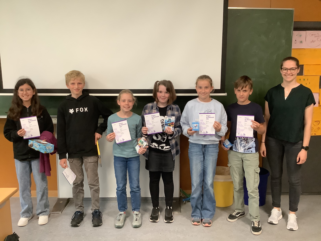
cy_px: 120
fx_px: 287
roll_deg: -0.4
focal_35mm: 31
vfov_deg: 45.4
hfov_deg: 58.4
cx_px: 160
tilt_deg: -9.0
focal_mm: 3.3
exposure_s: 1/60
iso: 250
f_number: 2.4
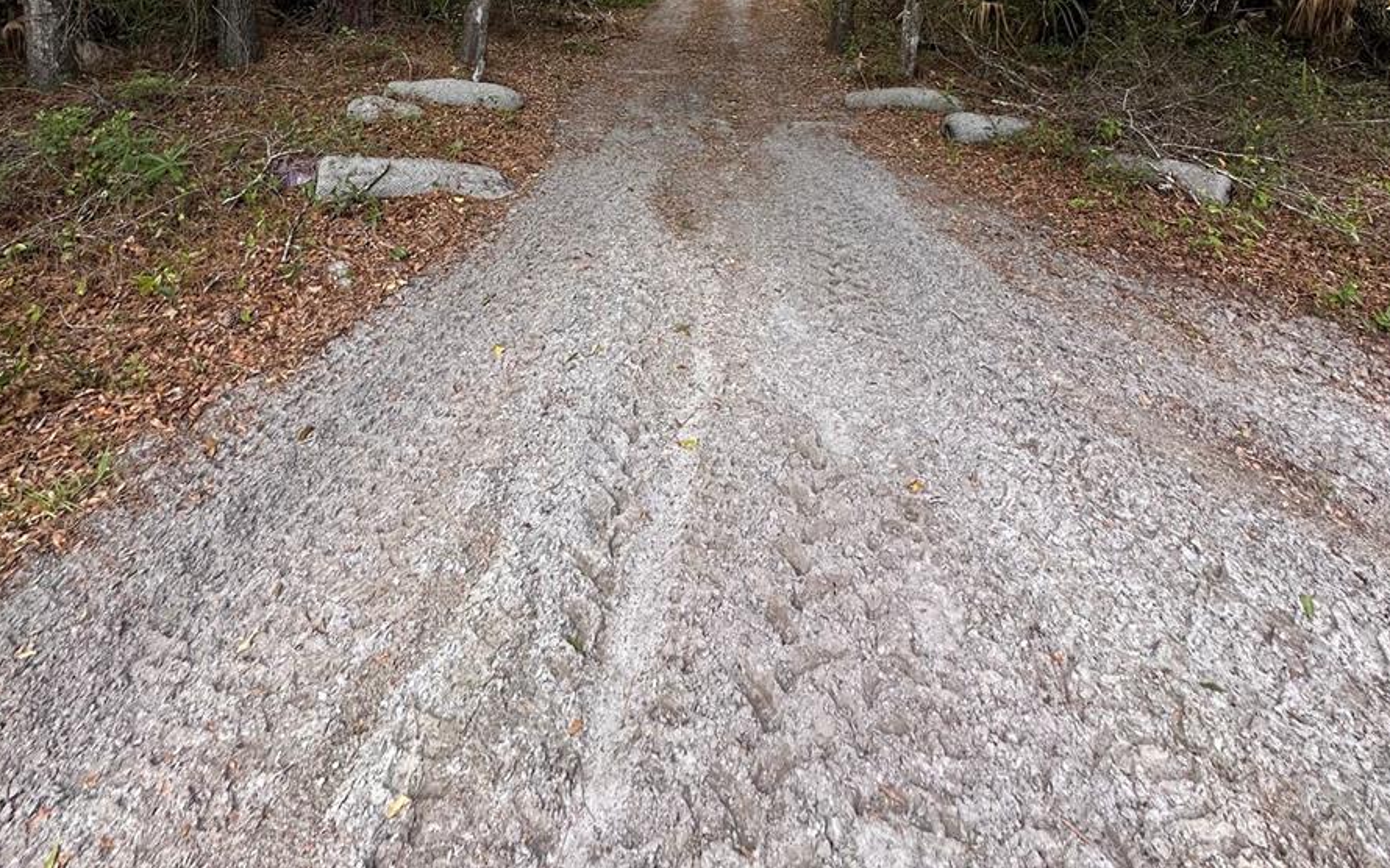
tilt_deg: -7.0
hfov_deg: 85.1
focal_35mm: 20
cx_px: 692
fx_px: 758
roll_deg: -2.3
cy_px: -42
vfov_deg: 47.1
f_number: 2.2
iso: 40
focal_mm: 2.22
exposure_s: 1/154
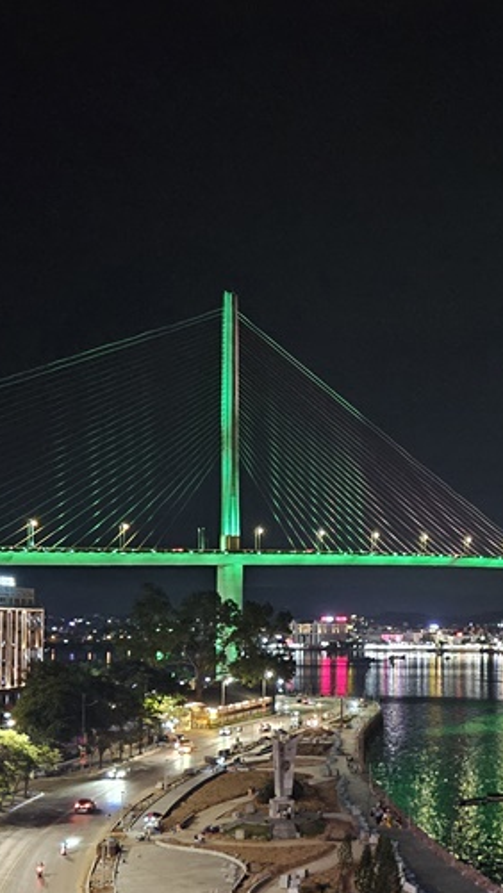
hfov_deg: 23.0
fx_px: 1185
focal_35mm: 50
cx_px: 508
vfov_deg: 41.0
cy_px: 569
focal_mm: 5.4
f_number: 1.8
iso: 1600
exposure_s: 1/25
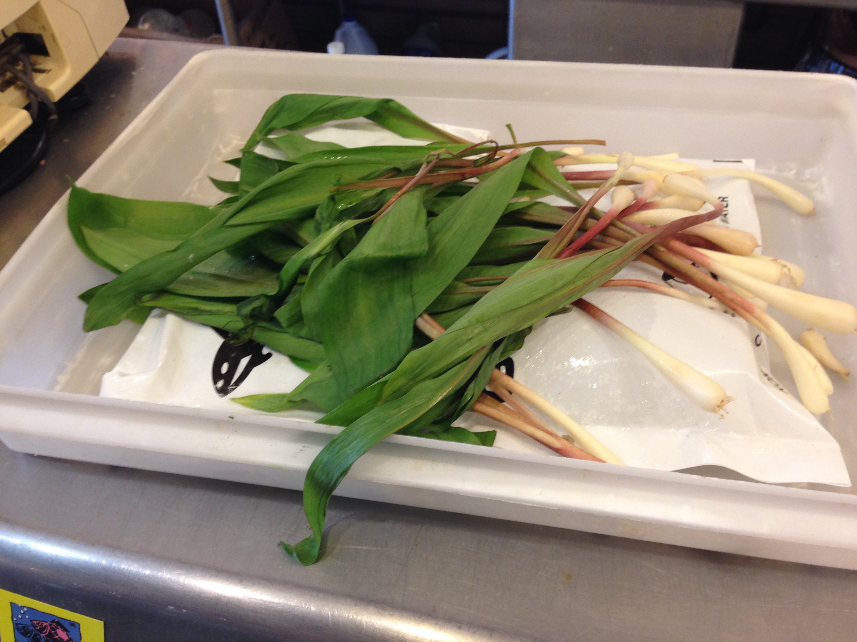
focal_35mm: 33
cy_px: 321
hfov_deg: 55.4
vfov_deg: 42.9
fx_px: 817
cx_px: 428
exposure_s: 1/20
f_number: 2.4
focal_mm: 4.12
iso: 100
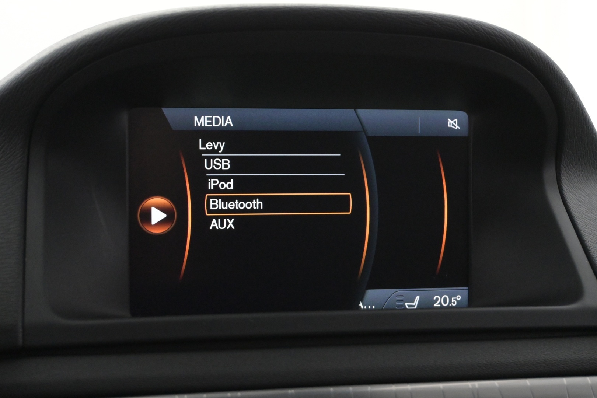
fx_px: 1020
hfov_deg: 32.6
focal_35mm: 62
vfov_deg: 22.1
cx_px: 298
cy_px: 199
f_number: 5.6
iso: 5000
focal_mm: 41
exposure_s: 1/60
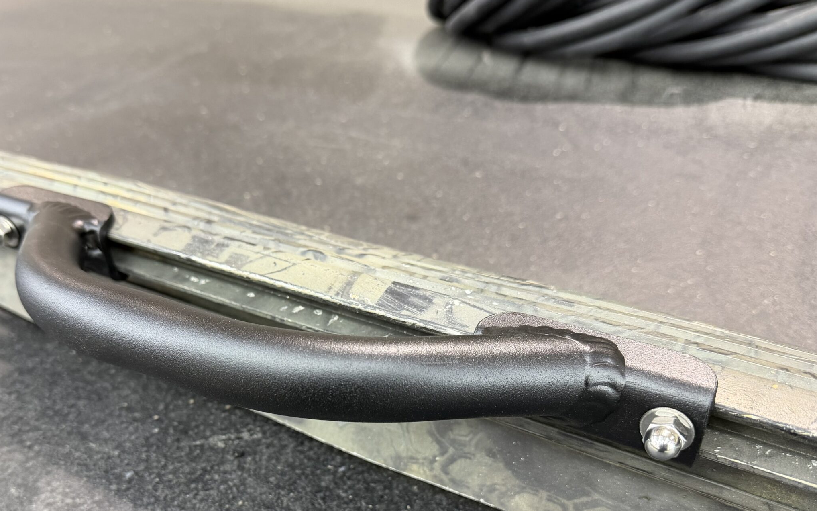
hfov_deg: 59.3
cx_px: 339
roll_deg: +6.3
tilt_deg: -40.9
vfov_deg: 38.4
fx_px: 713
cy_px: 382
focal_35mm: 32
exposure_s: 1/60
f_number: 1.78
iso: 250
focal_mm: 6.76
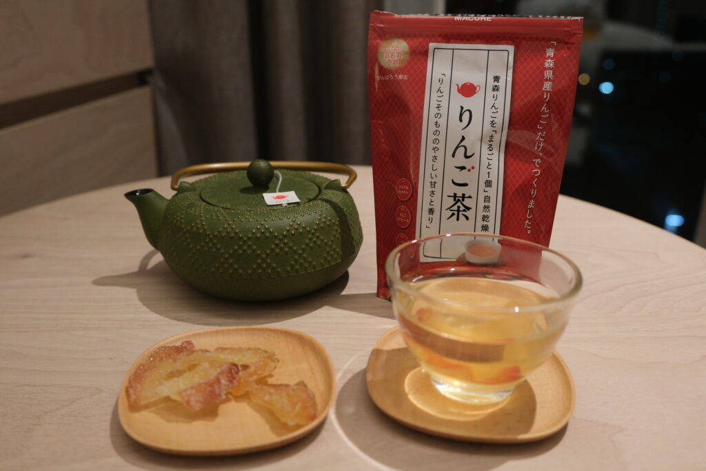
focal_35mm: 30
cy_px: 236
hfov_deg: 61.9
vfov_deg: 43.6
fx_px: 588
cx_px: 353
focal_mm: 20.2
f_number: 3.1
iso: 1000
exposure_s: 1/100
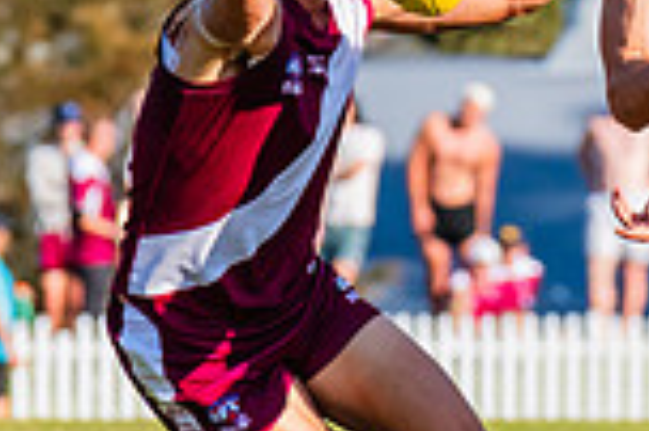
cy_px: 234
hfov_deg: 1.6
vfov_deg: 1.1
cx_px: 722
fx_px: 23393
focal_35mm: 1299
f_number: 9
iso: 800
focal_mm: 270
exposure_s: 1/1600
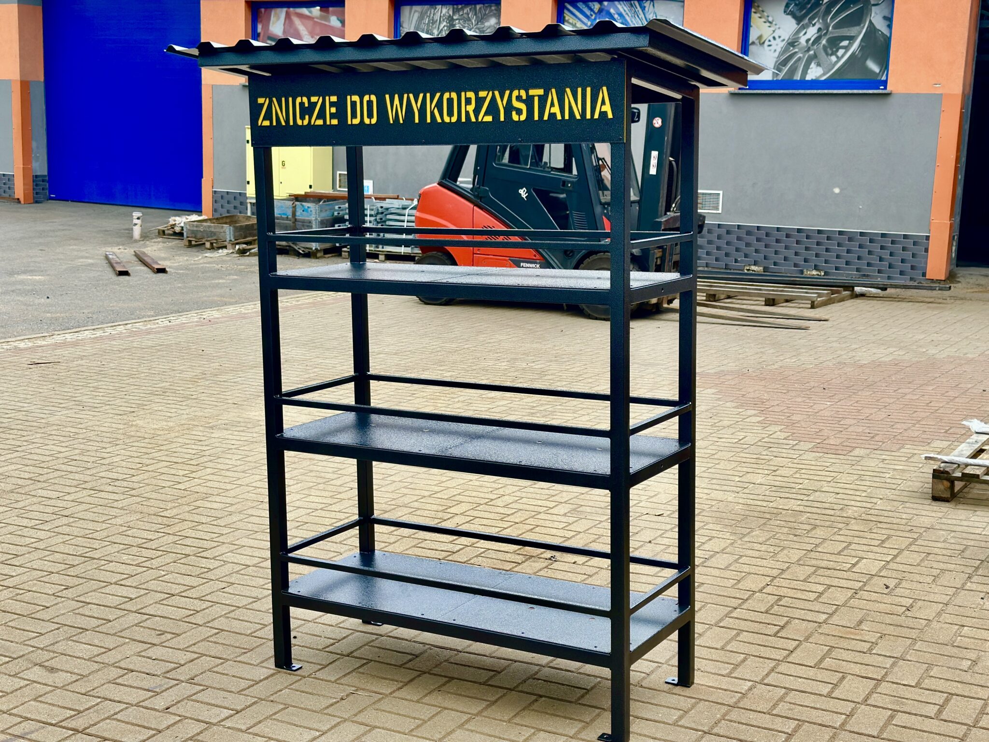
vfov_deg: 30.3
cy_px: 371
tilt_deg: -10.1
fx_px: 1371
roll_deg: -1.8
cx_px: 494
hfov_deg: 39.7
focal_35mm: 48
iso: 80
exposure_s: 1/1414
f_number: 1.78
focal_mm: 6.86
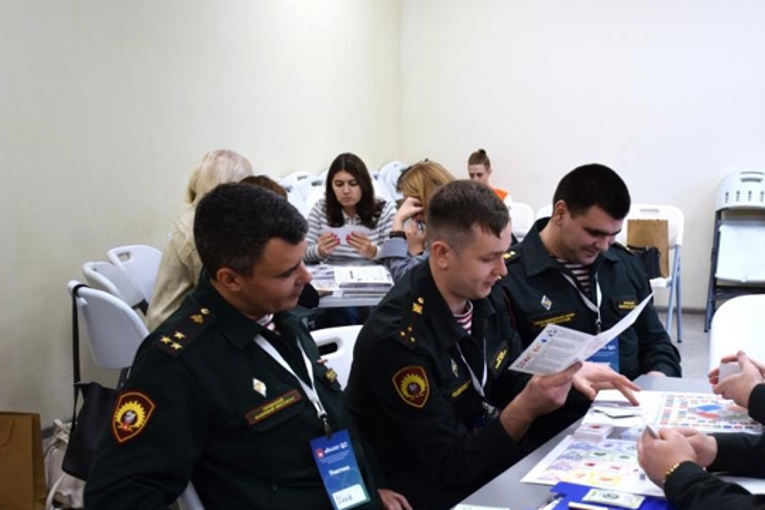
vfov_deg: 25.0
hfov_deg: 36.5
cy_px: 287
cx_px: 503
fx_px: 1147
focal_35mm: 54
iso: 800
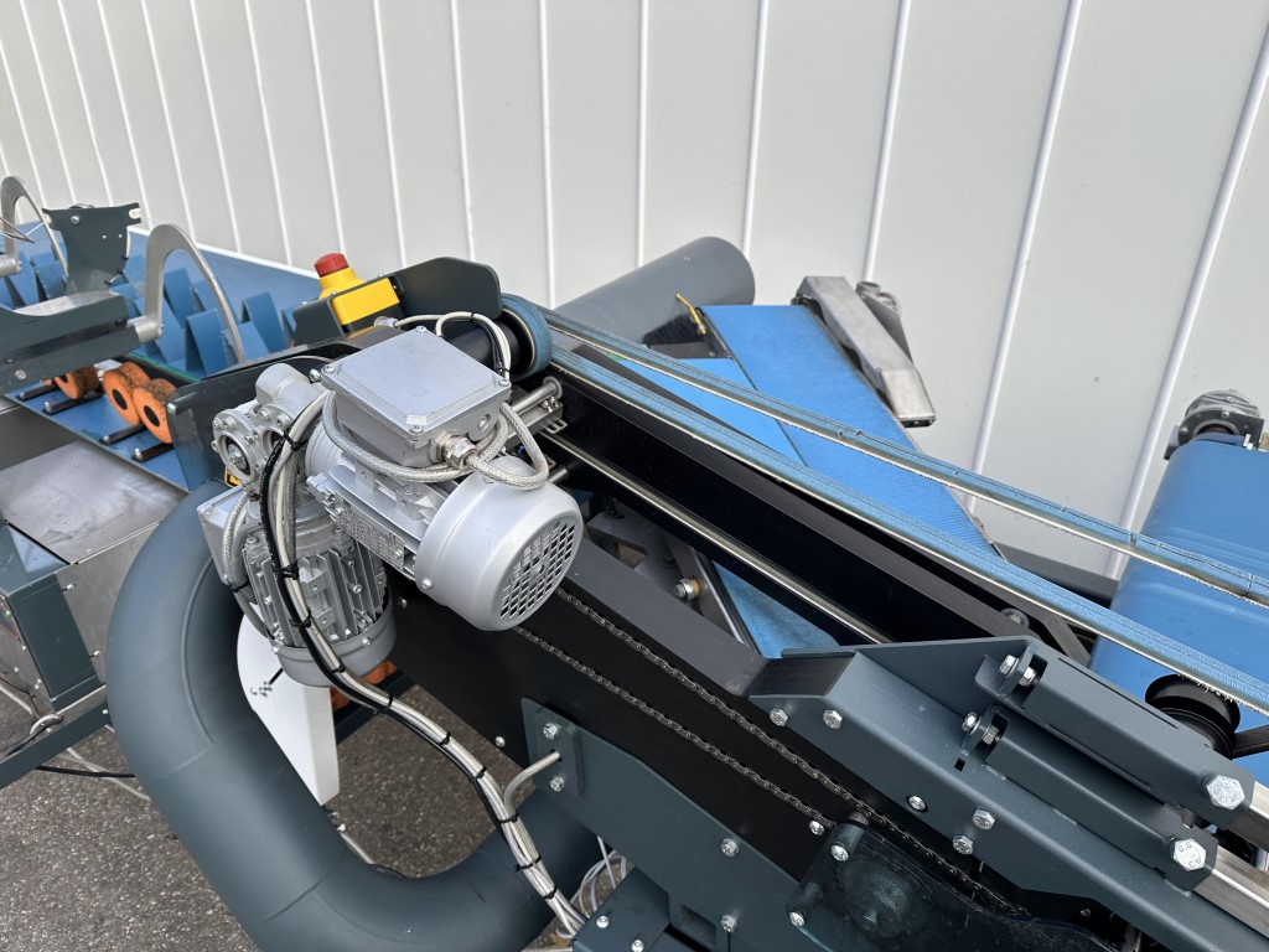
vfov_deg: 56.8
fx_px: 880
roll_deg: -1.0
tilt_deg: -26.7
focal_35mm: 24
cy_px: 476
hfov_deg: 71.6
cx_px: 634
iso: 80
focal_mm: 6.86
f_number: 1.78
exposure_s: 1/779
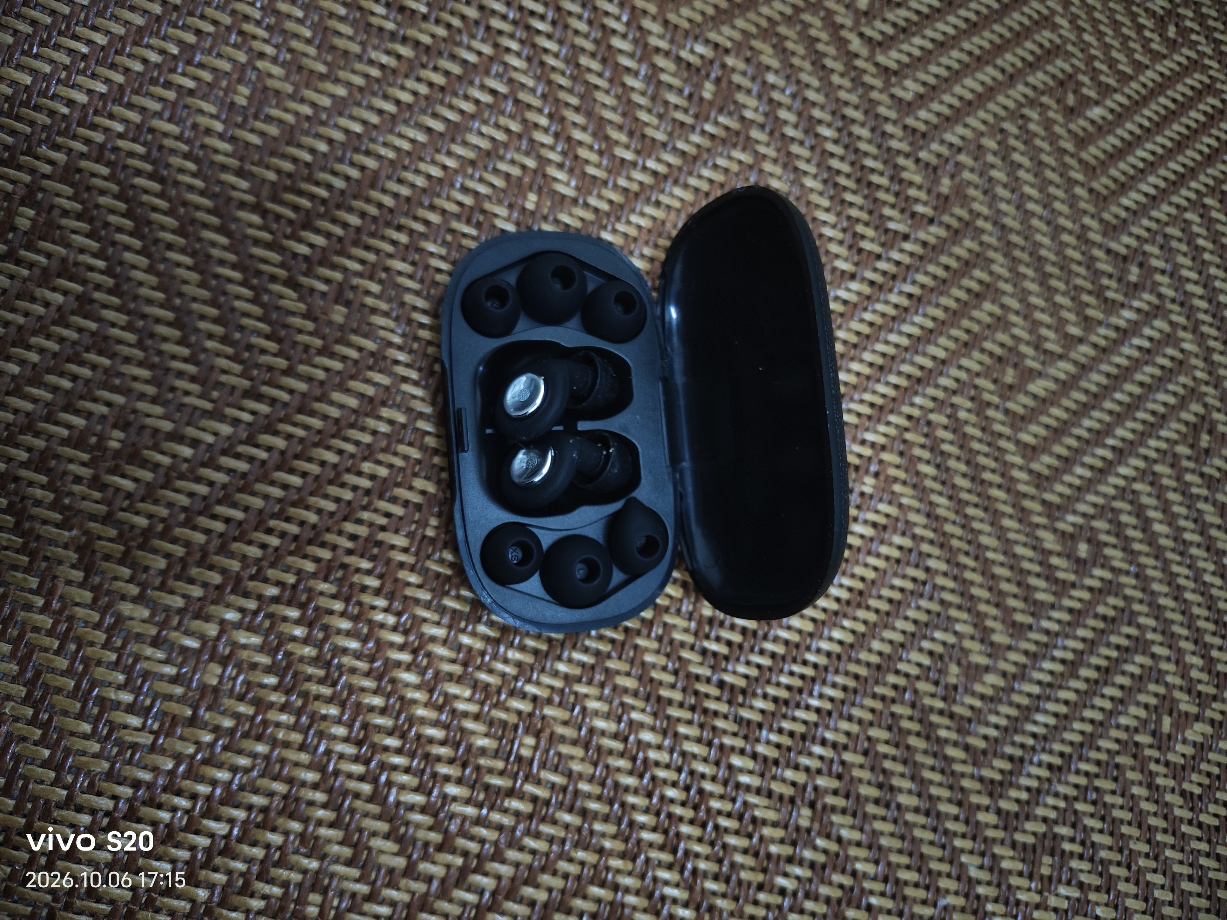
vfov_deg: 58.9
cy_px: 460
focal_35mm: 23
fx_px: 815
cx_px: 614
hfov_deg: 73.9
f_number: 1.88
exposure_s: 1/20
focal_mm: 5.56
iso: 1501
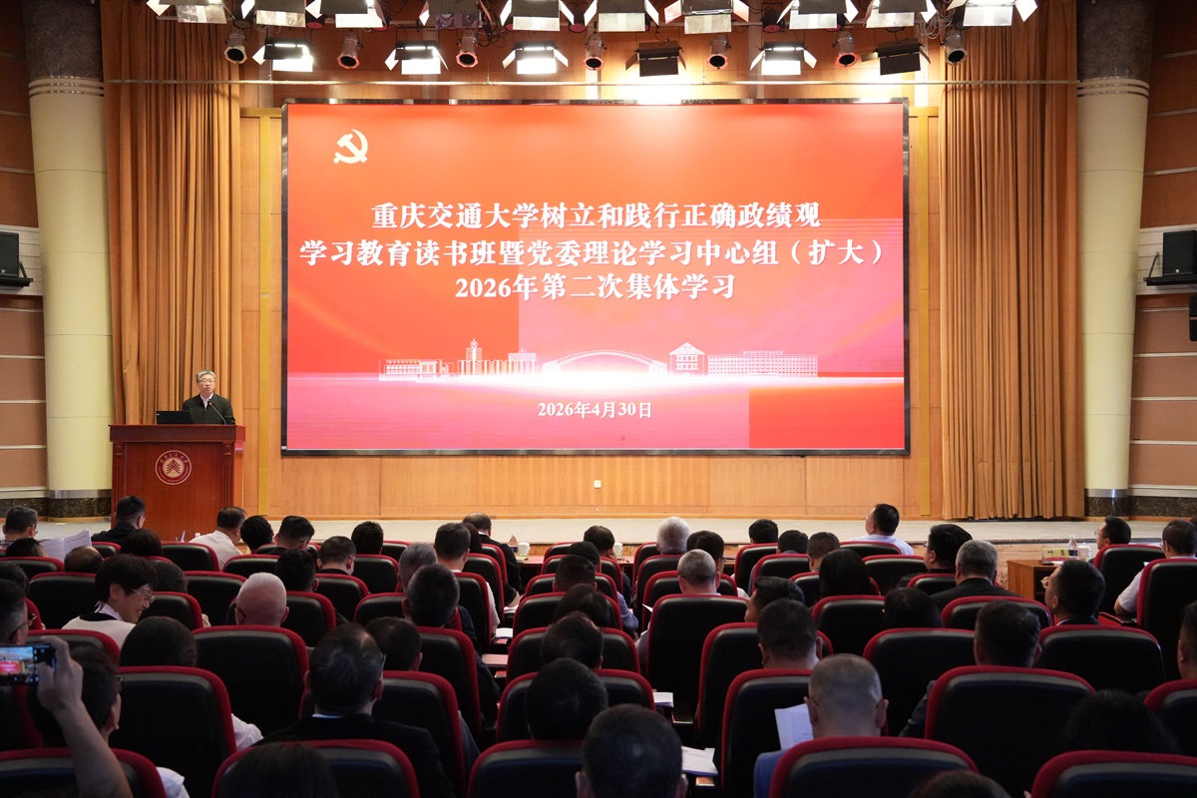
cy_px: 399
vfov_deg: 35.1
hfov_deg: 50.7
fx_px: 1263
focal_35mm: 38
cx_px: 598
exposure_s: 1/125
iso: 8000
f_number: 5.6
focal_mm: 38
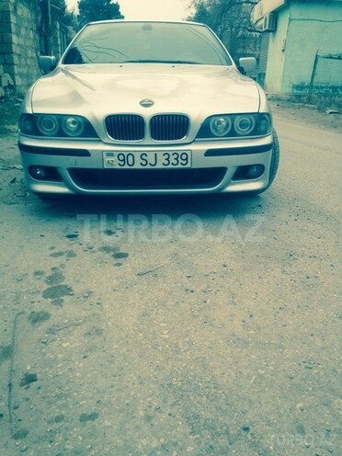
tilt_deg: -17.3
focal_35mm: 33
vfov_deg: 55.4
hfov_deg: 42.9
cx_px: 171
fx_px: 435
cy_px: 228
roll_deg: -2.1
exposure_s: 1/361
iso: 50
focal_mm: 4.12
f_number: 2.4
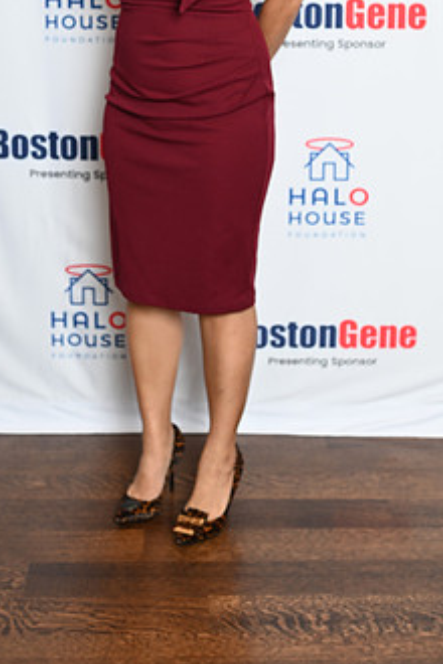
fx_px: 1458
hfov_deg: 17.3
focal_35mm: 79
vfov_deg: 25.1
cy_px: 101
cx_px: 188
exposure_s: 1/80
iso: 200
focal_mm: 45
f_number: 3.2
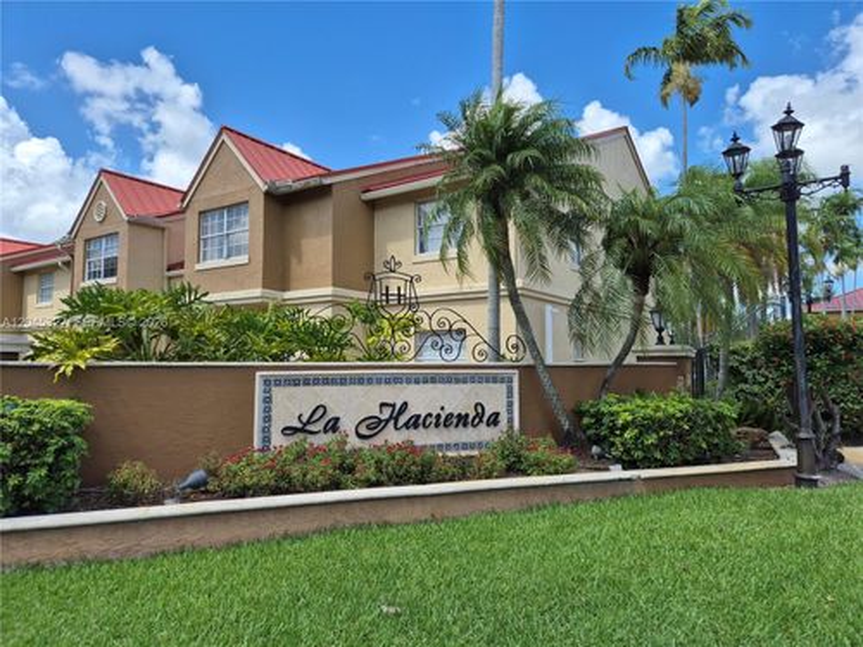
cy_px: 324
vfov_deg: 58.9
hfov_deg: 73.9
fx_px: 573
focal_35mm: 23
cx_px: 432
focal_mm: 5.4
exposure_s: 1/1344
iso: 25
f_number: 1.8
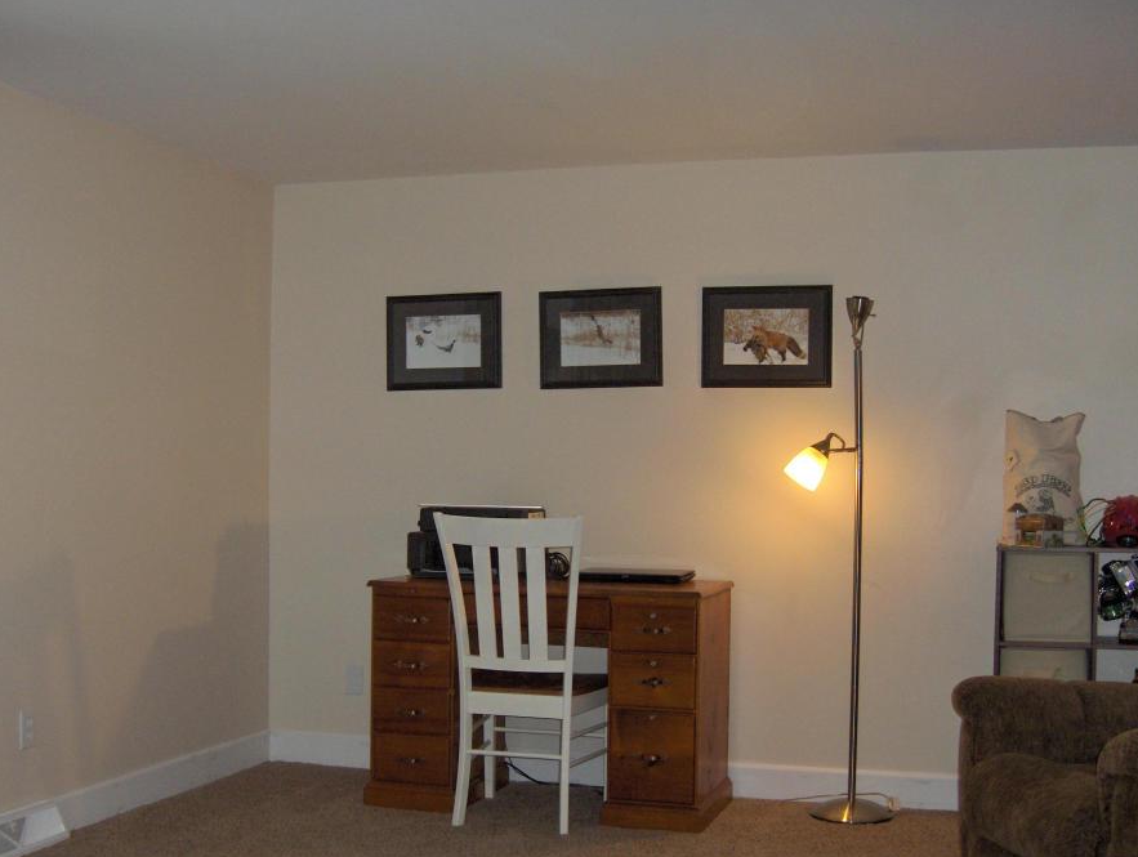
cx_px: 546
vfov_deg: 32.2
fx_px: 1482
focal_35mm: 45
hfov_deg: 42.0
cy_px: 468
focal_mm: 8
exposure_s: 1/60
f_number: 2.8
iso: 100
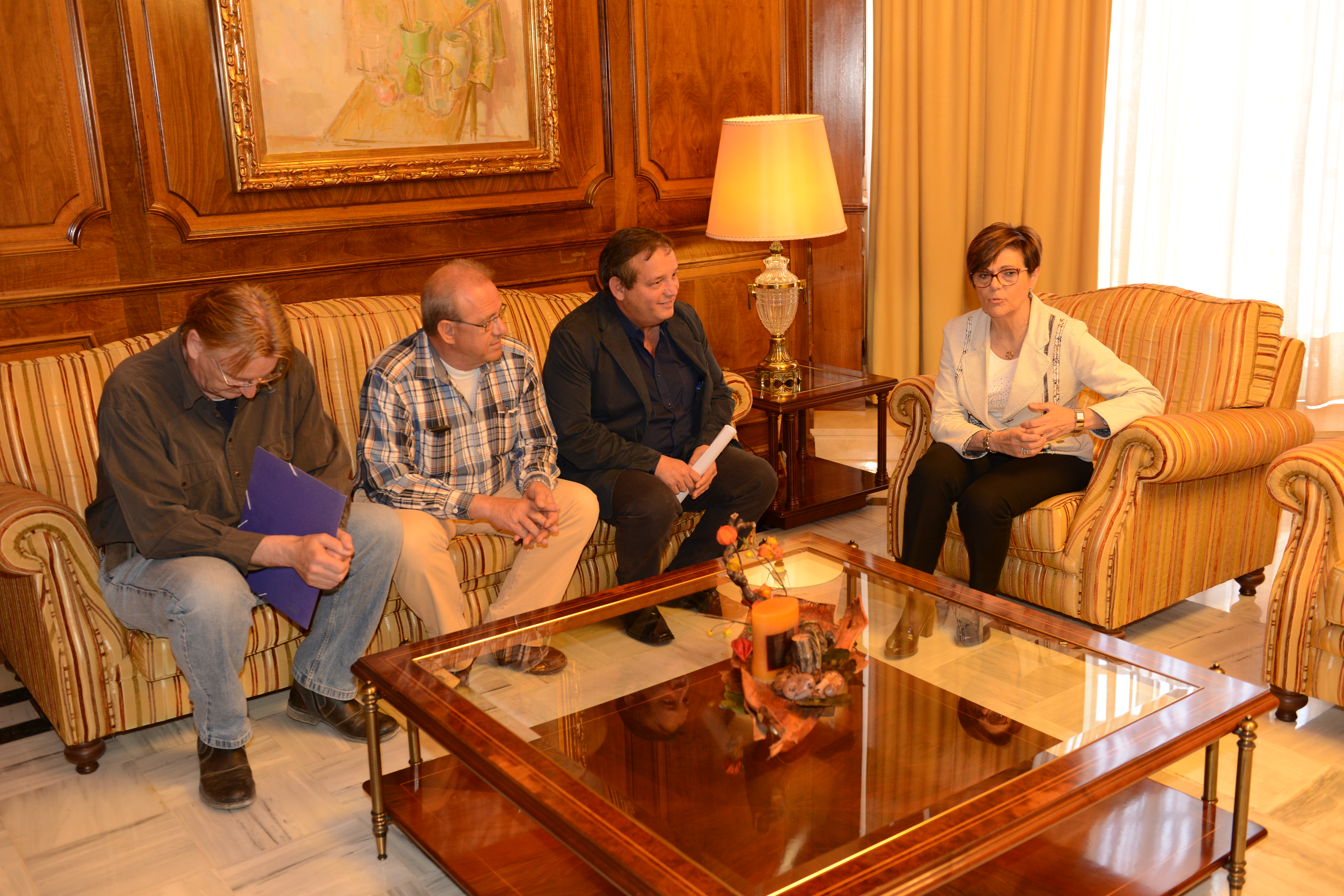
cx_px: 672
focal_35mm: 35
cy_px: 448
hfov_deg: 54.4
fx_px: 1307
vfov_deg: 37.9
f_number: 3.5
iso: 800
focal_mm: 35
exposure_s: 1/50
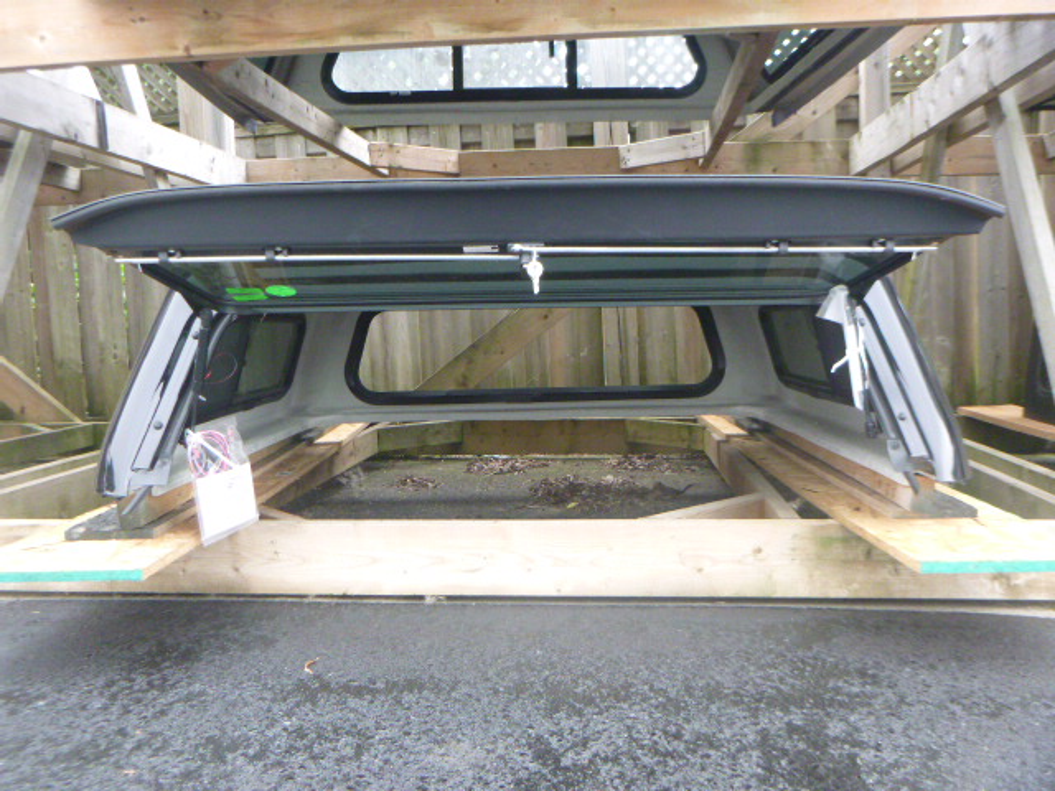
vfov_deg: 45.4
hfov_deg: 58.4
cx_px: 528
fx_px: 945
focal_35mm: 31
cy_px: 396
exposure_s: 1/60
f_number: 4.2
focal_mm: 5.5
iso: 400
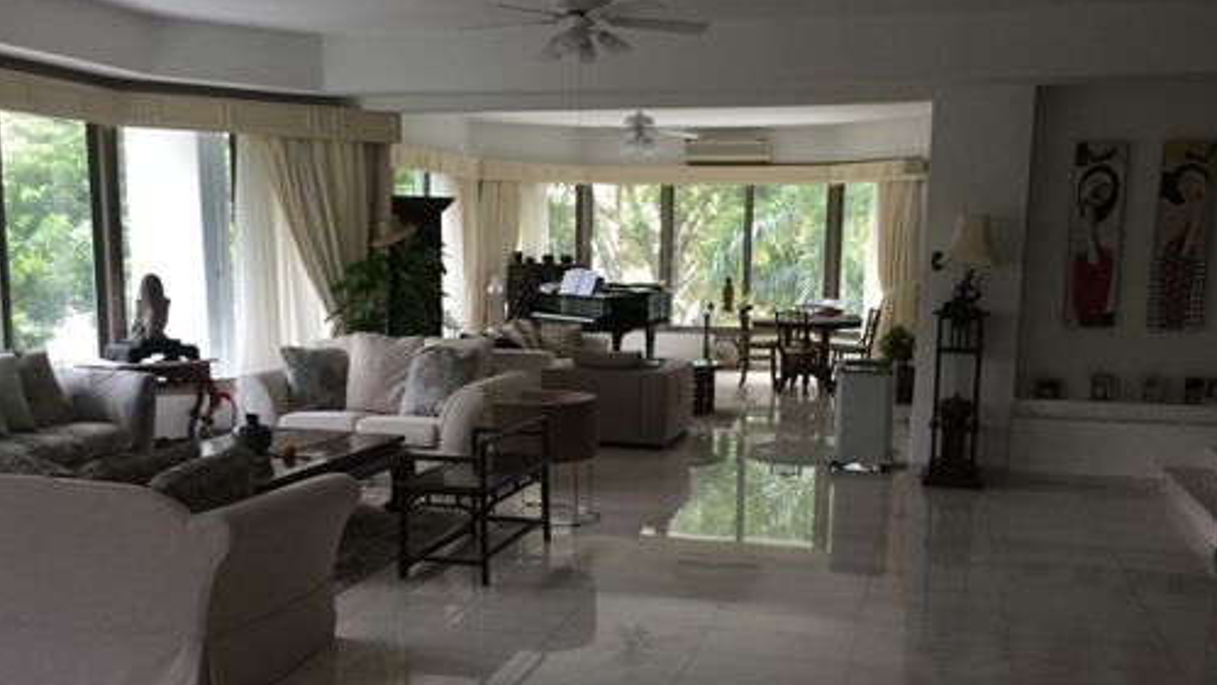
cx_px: 610
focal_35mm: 38
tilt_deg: -10.4
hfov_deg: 52.8
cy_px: 458
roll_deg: -2.7
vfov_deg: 31.0
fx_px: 1227
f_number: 2.2
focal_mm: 4.15
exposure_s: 1/17
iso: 64
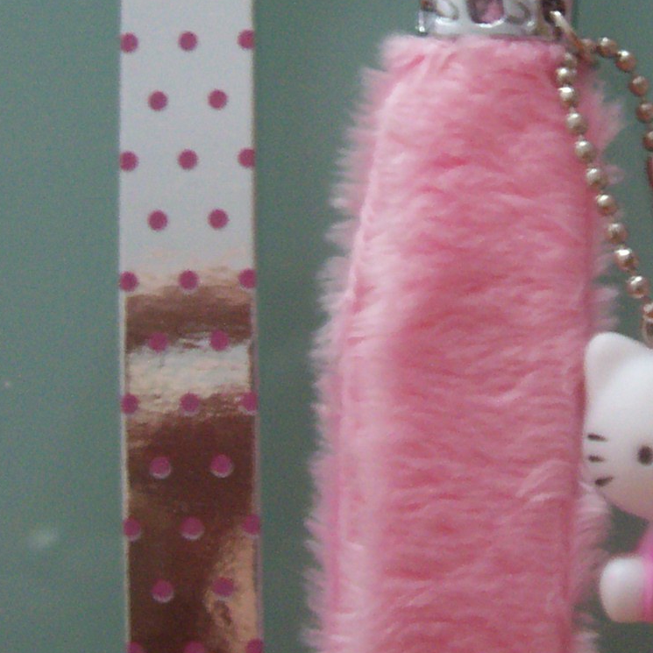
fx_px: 1985
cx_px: 625
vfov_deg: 18.6
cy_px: 186
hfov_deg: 18.3
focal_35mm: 93
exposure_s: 1/8
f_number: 2.7
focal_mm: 5.6
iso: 160
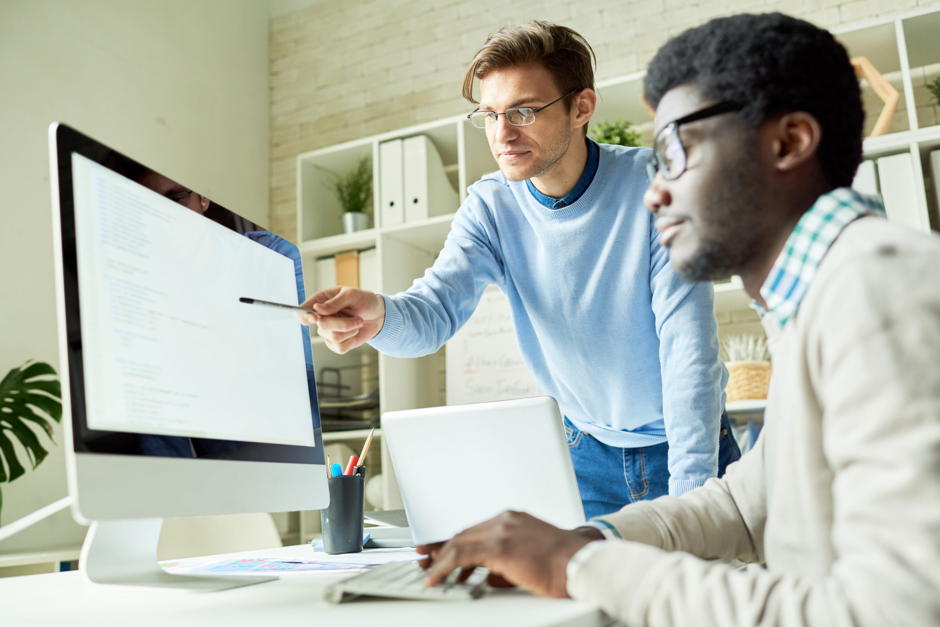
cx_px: 470
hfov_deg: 54.4
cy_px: 314
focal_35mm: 35
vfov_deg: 37.9
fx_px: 914
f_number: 2.8
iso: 500
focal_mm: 35
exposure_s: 1/160
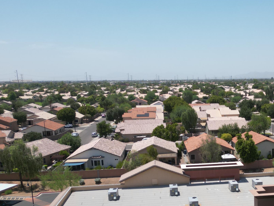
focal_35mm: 45
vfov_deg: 31.6
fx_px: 356
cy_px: 155
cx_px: 226
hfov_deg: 40.1
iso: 110
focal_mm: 6.72
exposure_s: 1/3200
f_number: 1.7
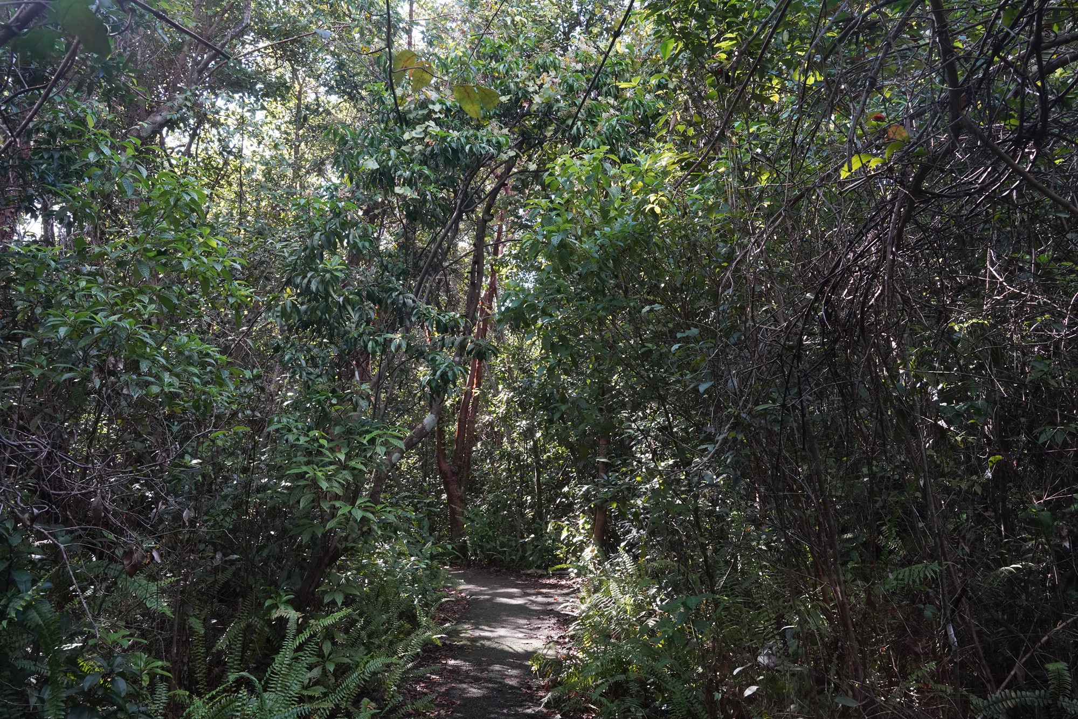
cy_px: 360
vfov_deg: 46.4
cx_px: 539
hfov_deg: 65.5
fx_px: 839
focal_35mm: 28
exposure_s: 1/100
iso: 1600
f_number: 14
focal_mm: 28
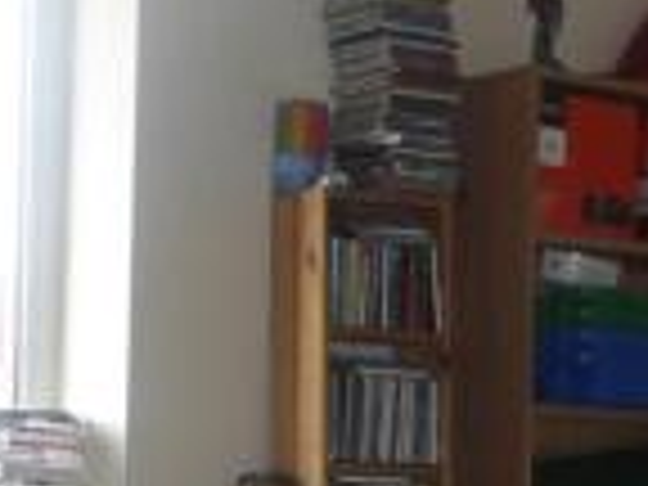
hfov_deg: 20.2
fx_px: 1816
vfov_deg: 14.8
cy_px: 574
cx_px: 344
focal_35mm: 97
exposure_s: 1/60
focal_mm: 4.3
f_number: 3.3
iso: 100
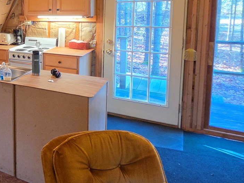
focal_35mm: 38
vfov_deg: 36.3
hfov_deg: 35.5
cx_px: -64
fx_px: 268
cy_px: 35
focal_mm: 2.2
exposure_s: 1/60
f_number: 1.9
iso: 400
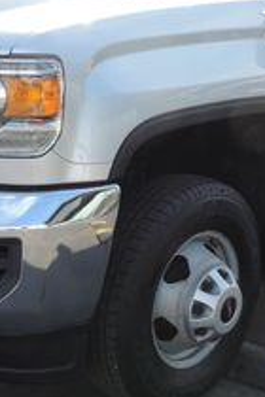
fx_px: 839
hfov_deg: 17.9
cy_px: 172
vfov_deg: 26.6
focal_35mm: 76
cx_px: 167
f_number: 3
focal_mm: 4.3
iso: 80
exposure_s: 1/400
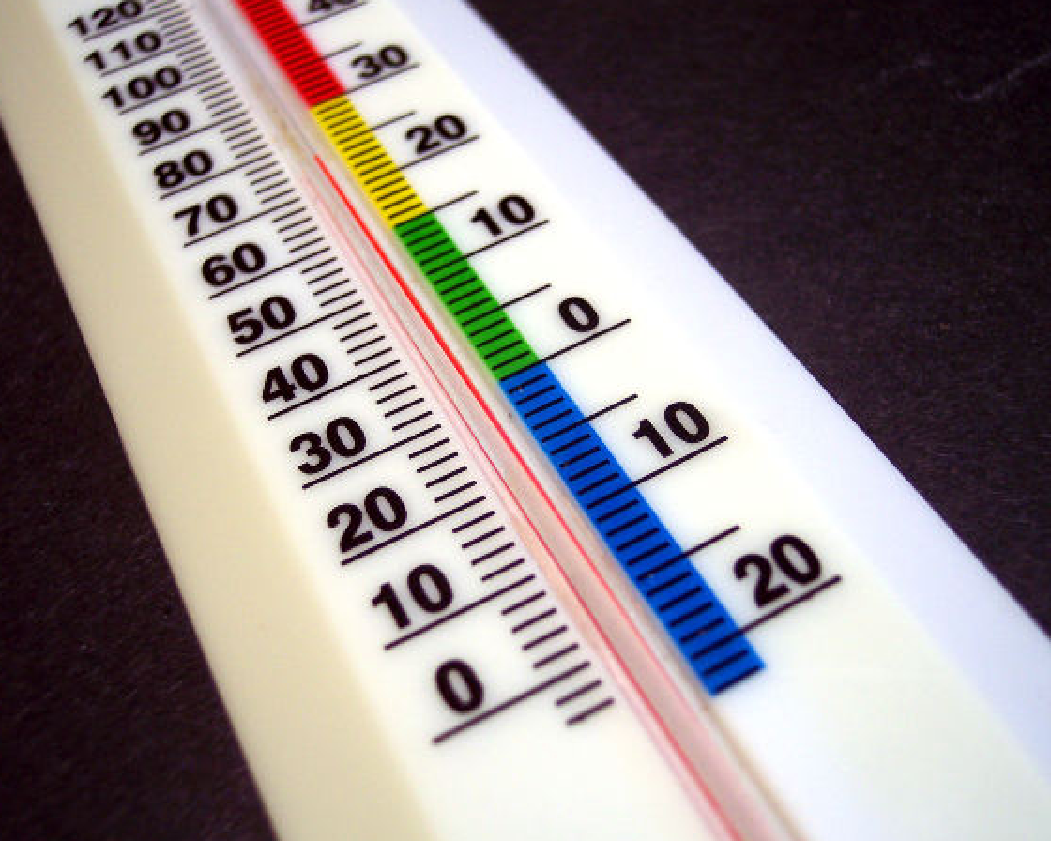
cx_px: 554
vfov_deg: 36.5
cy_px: 413
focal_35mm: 41
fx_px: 1275
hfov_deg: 44.8
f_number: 2.8
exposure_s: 1/125
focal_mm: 8
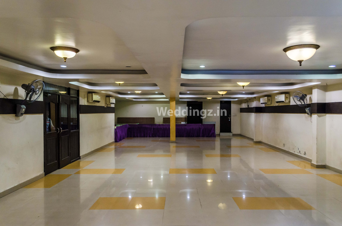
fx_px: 256
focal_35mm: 27
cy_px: 113
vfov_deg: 47.7
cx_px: 171
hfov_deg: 67.5
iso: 320
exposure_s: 1/80
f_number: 3.5
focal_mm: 18
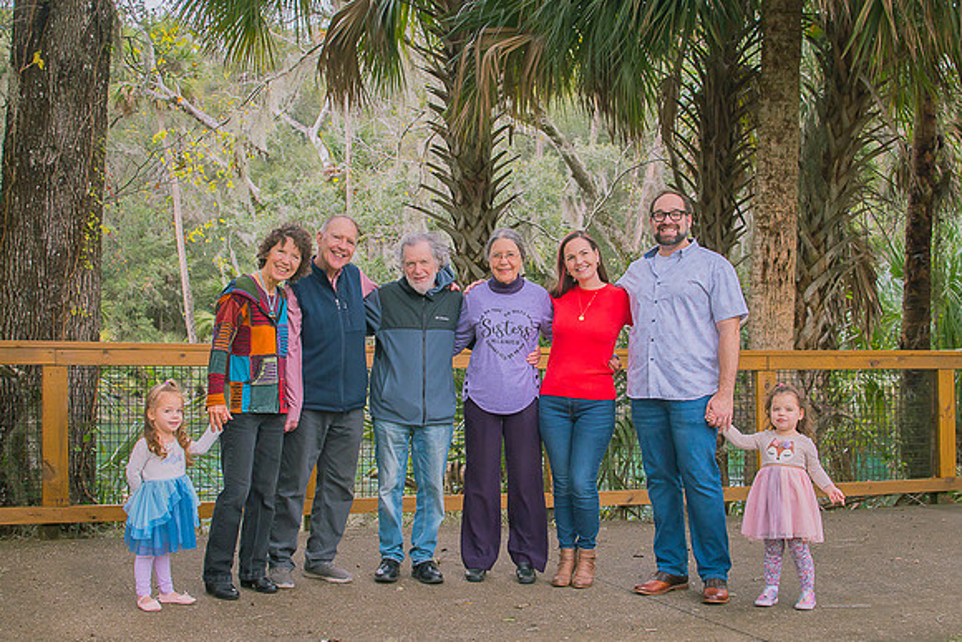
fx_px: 1418
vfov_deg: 25.5
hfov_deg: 37.5
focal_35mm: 53
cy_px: 321
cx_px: 481
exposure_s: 1/400
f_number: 5
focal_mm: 35
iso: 200
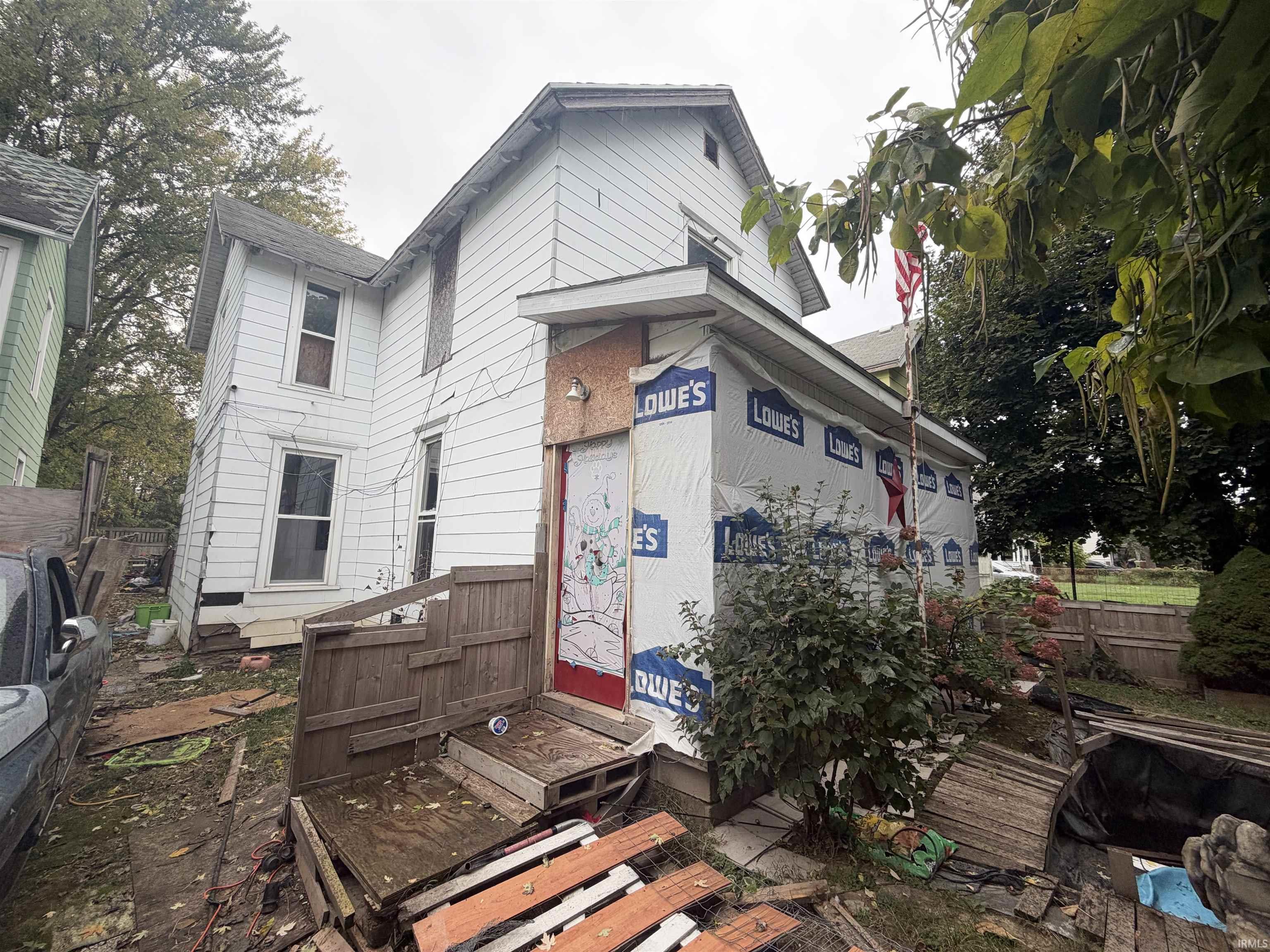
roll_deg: -1.0
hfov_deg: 102.1
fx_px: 514
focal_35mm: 14
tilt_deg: +9.1
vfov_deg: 85.7
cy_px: 476
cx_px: 635
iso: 80
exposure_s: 1/121
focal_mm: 2.22
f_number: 2.2
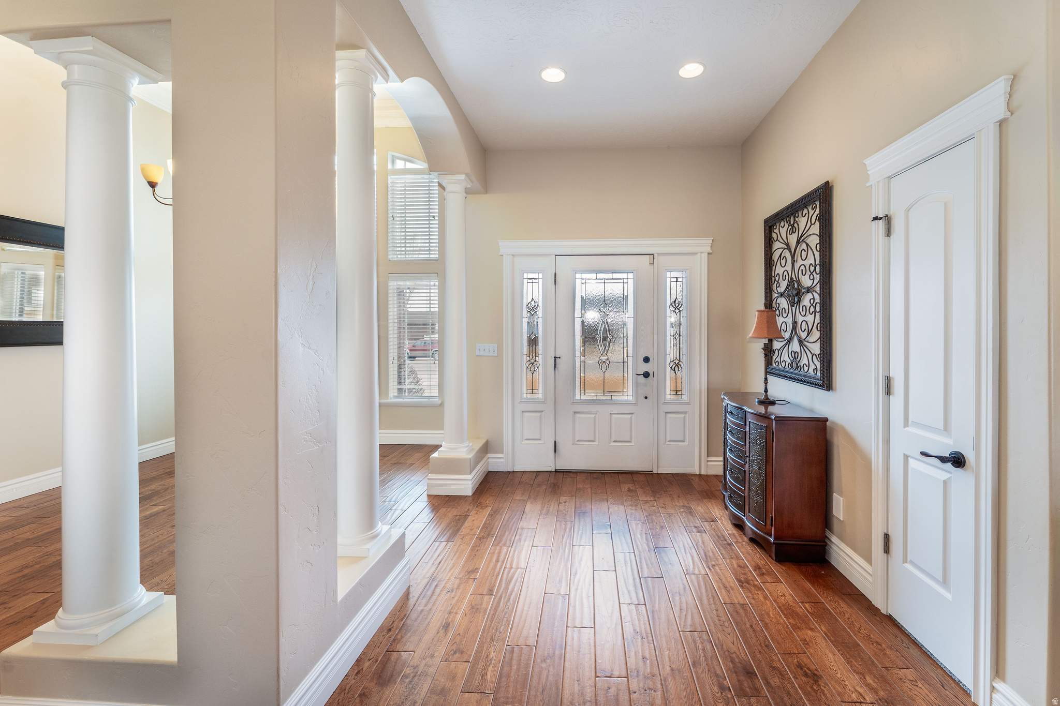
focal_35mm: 14
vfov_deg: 81.2
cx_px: 530
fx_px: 412
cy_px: 353
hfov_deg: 104.3
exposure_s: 1/20
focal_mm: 14
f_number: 8
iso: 400
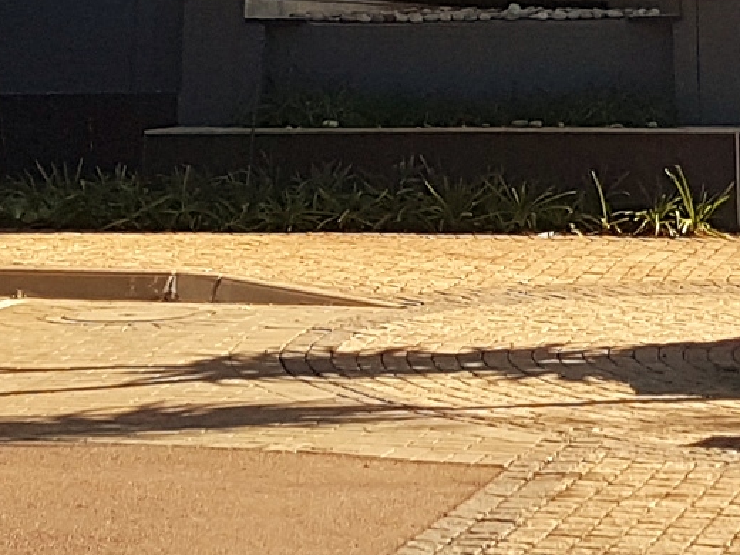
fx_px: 3078
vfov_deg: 9.3
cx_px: 484
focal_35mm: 144
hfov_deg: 13.7
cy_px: -736
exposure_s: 1/1700
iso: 40
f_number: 1.7
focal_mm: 4.2
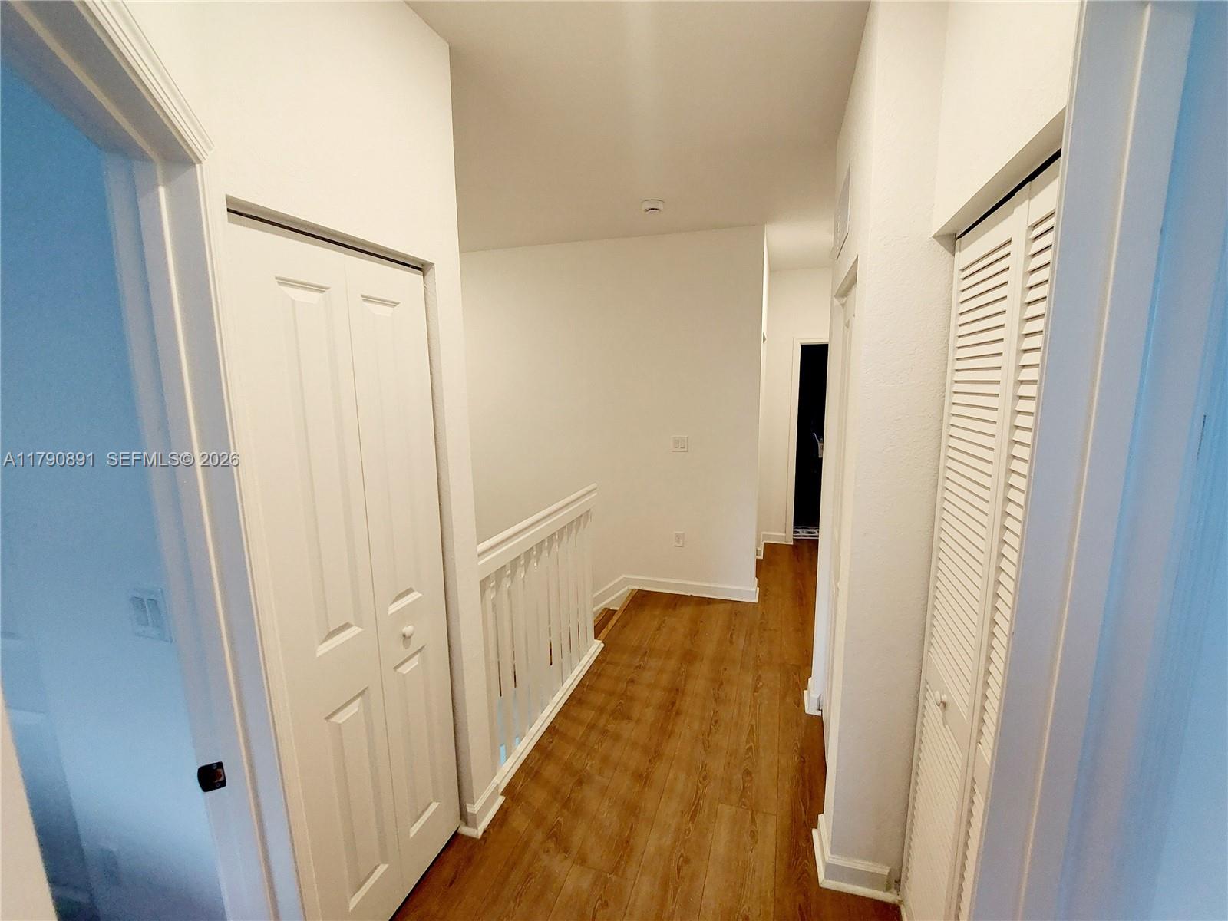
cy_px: 460
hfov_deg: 106.2
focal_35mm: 13
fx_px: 461
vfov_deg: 89.9
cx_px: 614
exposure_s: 1/60.2
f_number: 2.2
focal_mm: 1.74
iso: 200
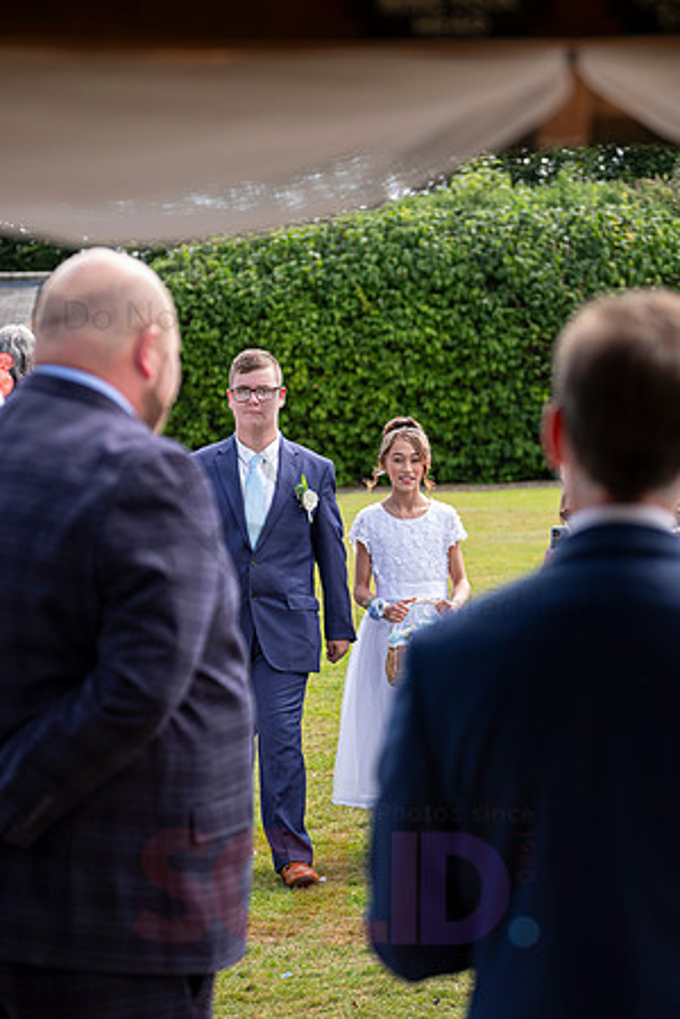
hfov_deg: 12.8
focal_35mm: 107
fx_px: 3031
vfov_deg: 19.1
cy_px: 510
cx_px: 340
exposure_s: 1/640
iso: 200
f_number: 3.2
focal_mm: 71.5
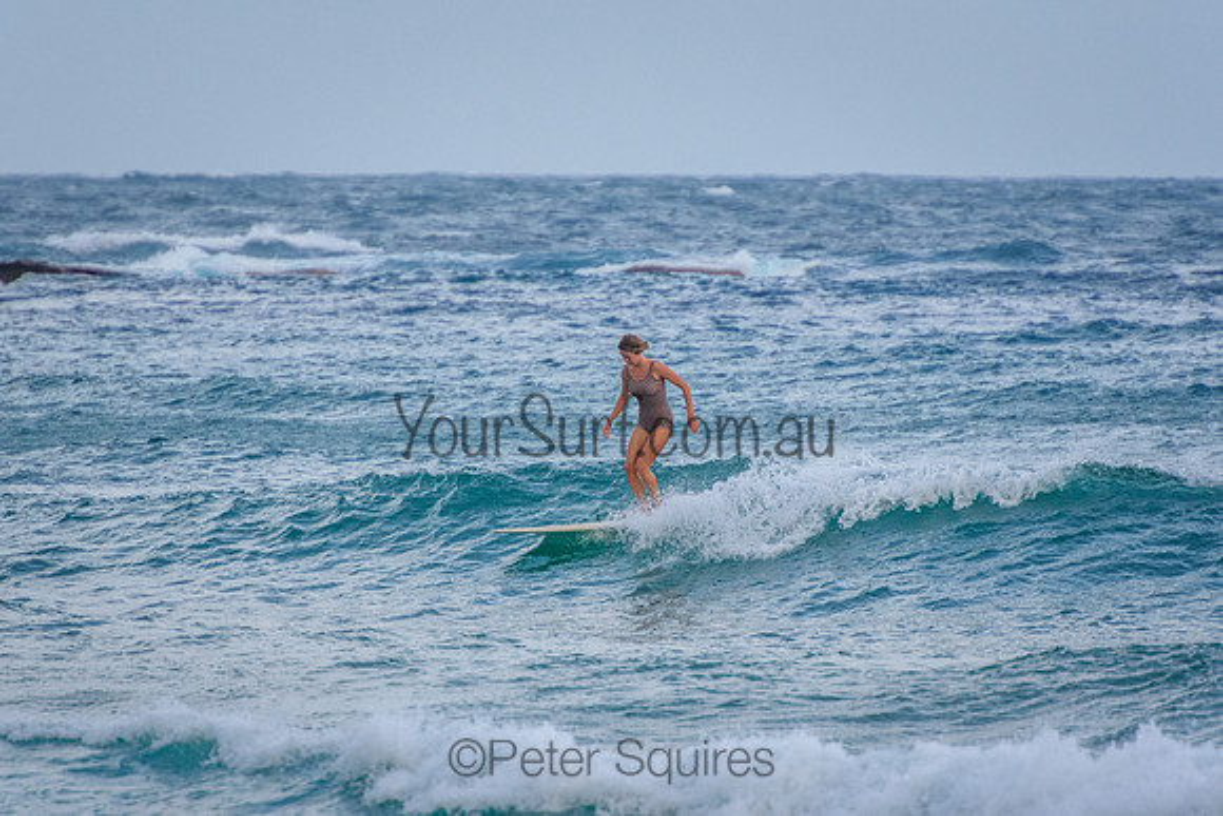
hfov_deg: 3.4
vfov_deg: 2.2
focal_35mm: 615
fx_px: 20889
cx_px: 612
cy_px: 408
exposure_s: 1/1600
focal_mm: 400
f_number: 5.6
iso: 900
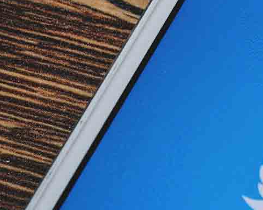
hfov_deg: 7.8
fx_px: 1903
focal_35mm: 244
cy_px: -1
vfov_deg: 6.3
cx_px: 352
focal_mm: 55
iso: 800
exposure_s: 1/60
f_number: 5.6
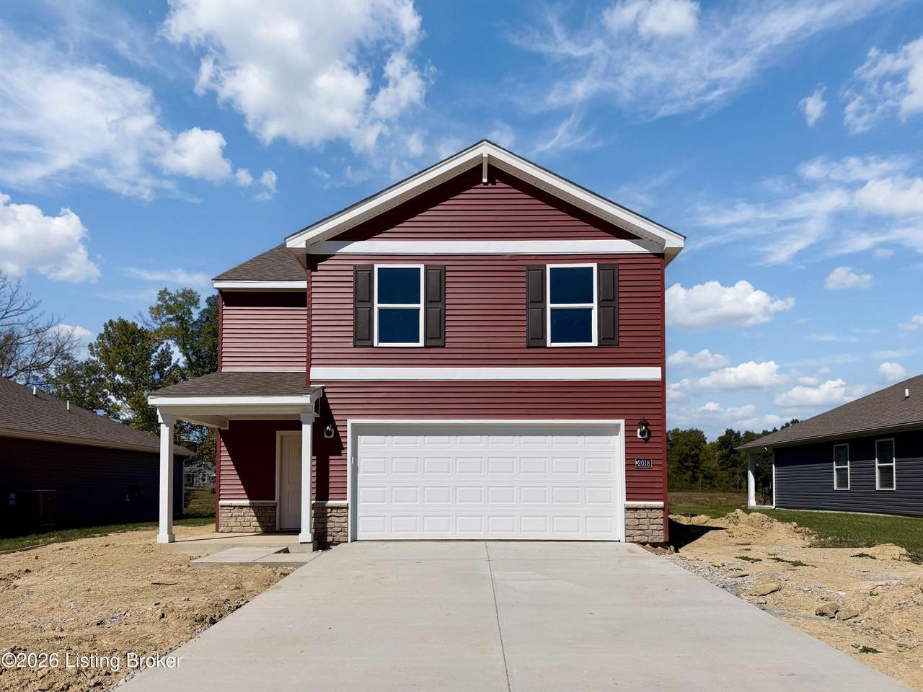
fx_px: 640
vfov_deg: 56.8
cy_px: 346
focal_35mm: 24
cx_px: 462
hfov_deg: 71.6
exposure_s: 1/14300
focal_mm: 6.76
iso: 80
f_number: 1.8
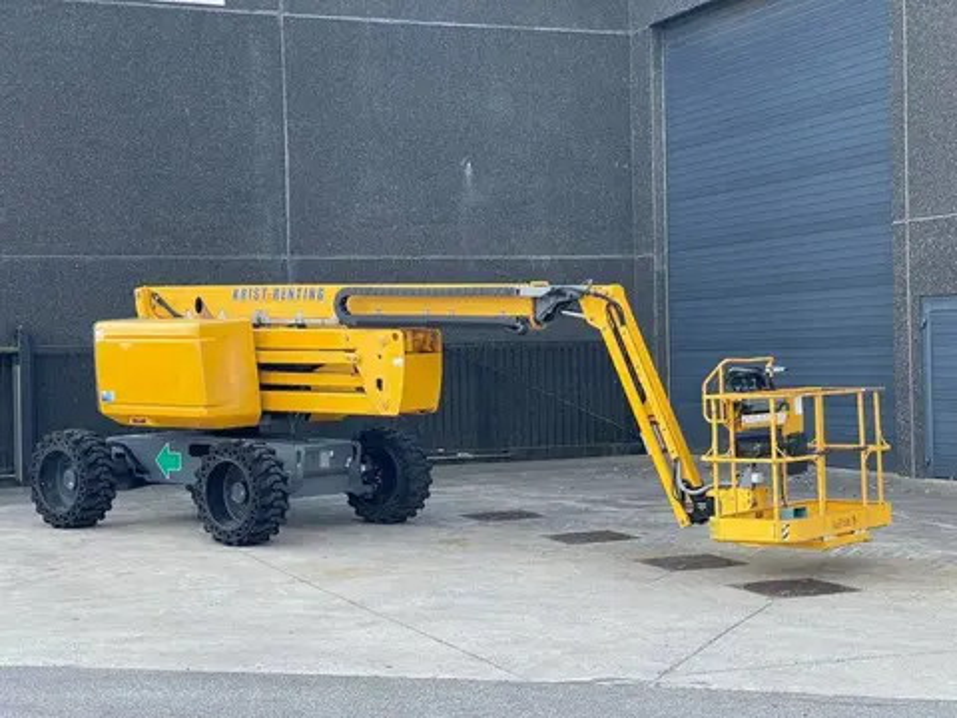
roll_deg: +1.0
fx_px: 1769
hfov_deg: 30.3
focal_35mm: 64
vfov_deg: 22.9
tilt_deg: -2.2
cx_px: 478
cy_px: 359
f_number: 2.2
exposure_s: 1/176
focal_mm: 7.5
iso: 20
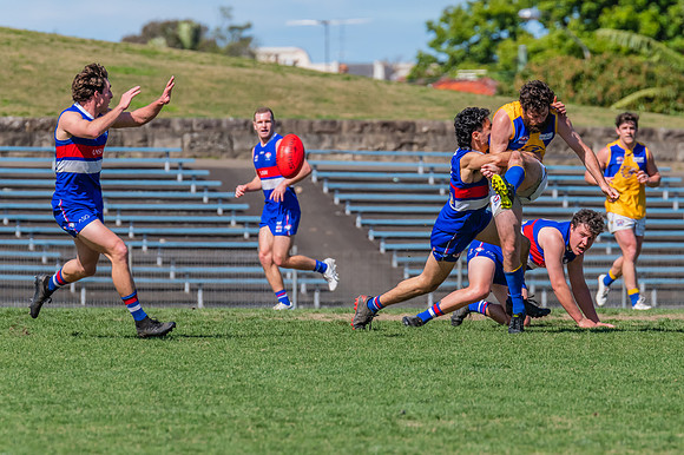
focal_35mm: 556
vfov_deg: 2.5
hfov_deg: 3.7
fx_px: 10564
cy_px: 234
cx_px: 424
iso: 800
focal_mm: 420
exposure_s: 1/1600
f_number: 9
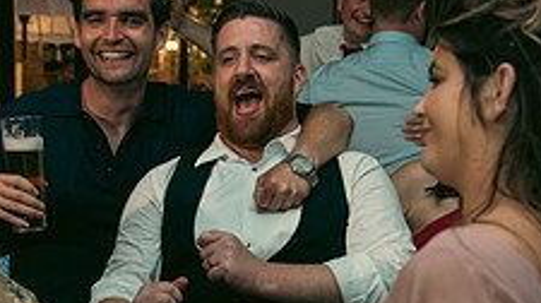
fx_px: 1433
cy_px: 222
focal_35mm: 100
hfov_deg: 21.4
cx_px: 293
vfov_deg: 12.0
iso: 2500
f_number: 3.5
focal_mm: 37
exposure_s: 1/160
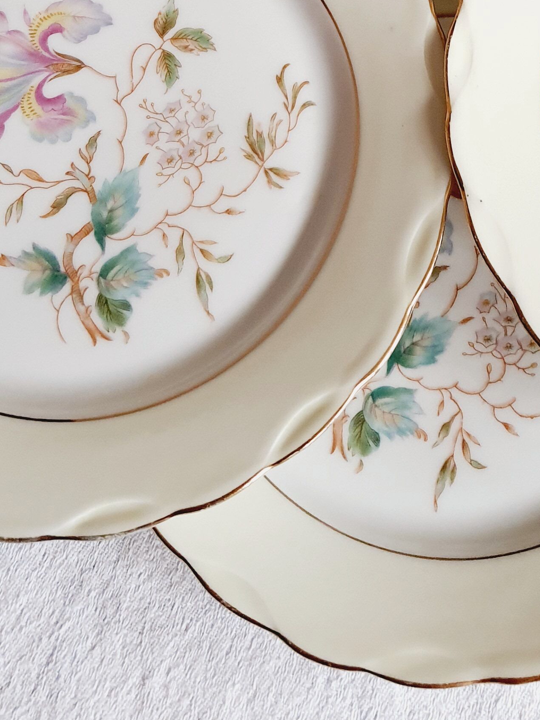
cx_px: 398
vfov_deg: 27.7
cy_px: -127
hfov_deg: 23.4
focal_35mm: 62
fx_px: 1290
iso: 200
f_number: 1.7
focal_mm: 4.32
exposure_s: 1/100
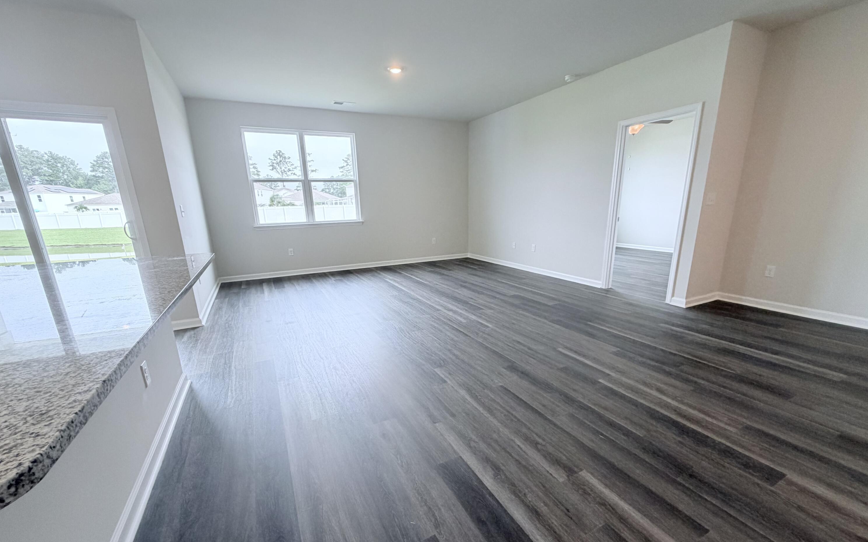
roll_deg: +2.0
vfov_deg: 74.6
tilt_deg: -15.3
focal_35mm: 15
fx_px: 355
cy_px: 300
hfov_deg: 101.5
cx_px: 438
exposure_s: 1/120
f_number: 2.2
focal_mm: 2.22
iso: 200
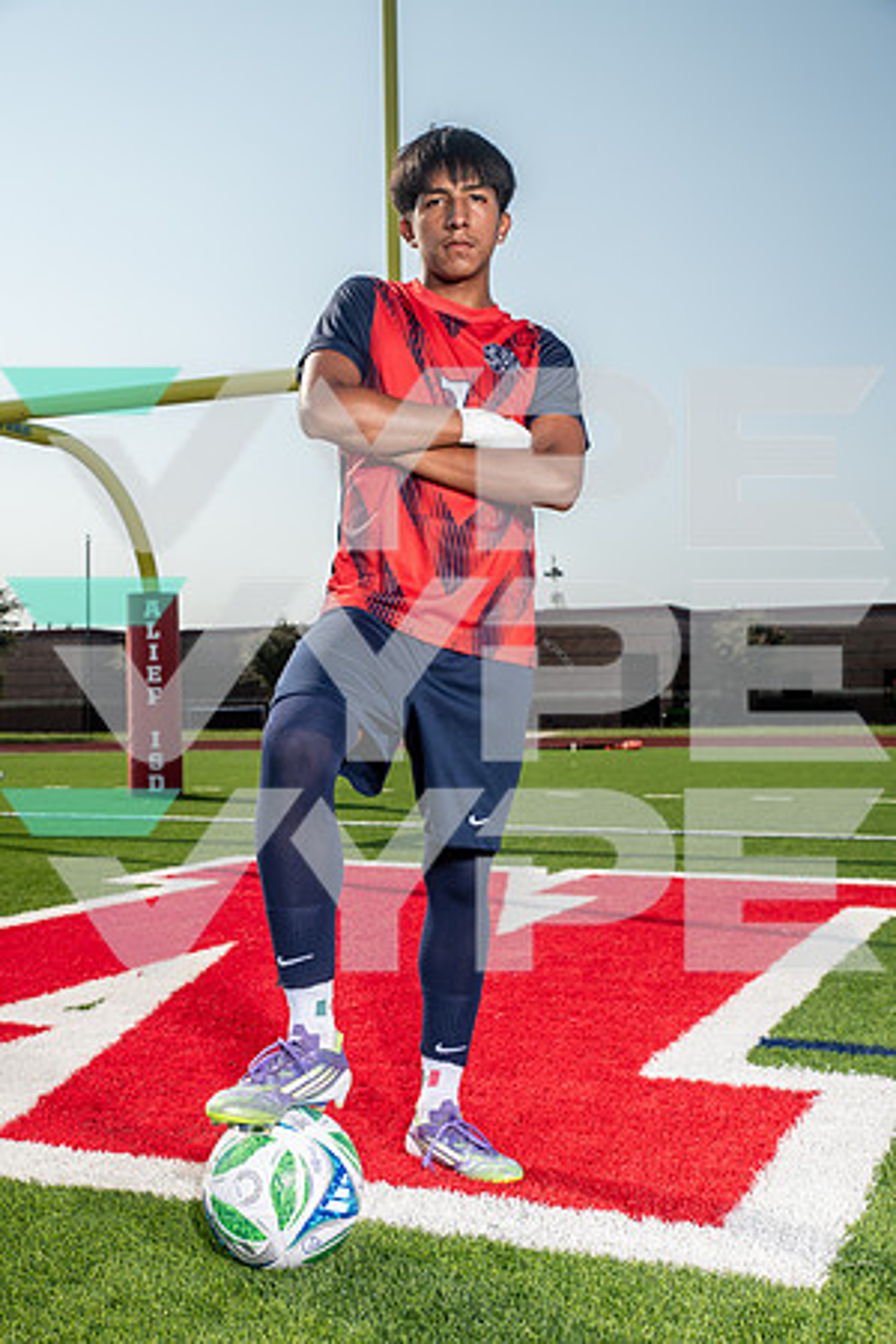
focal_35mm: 40
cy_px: 672
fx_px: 1493
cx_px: 448
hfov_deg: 33.4
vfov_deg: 48.5
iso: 100
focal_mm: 40
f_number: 6.3
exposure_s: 1/400
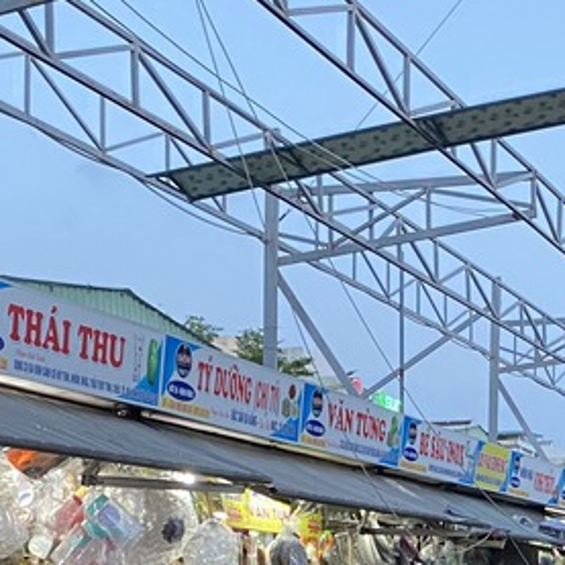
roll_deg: -0.3
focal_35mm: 85
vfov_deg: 19.0
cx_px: 469
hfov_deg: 20.1
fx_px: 1570
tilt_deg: -3.6
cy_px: 724
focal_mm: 4.25
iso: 160
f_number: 1.8
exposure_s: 1/50
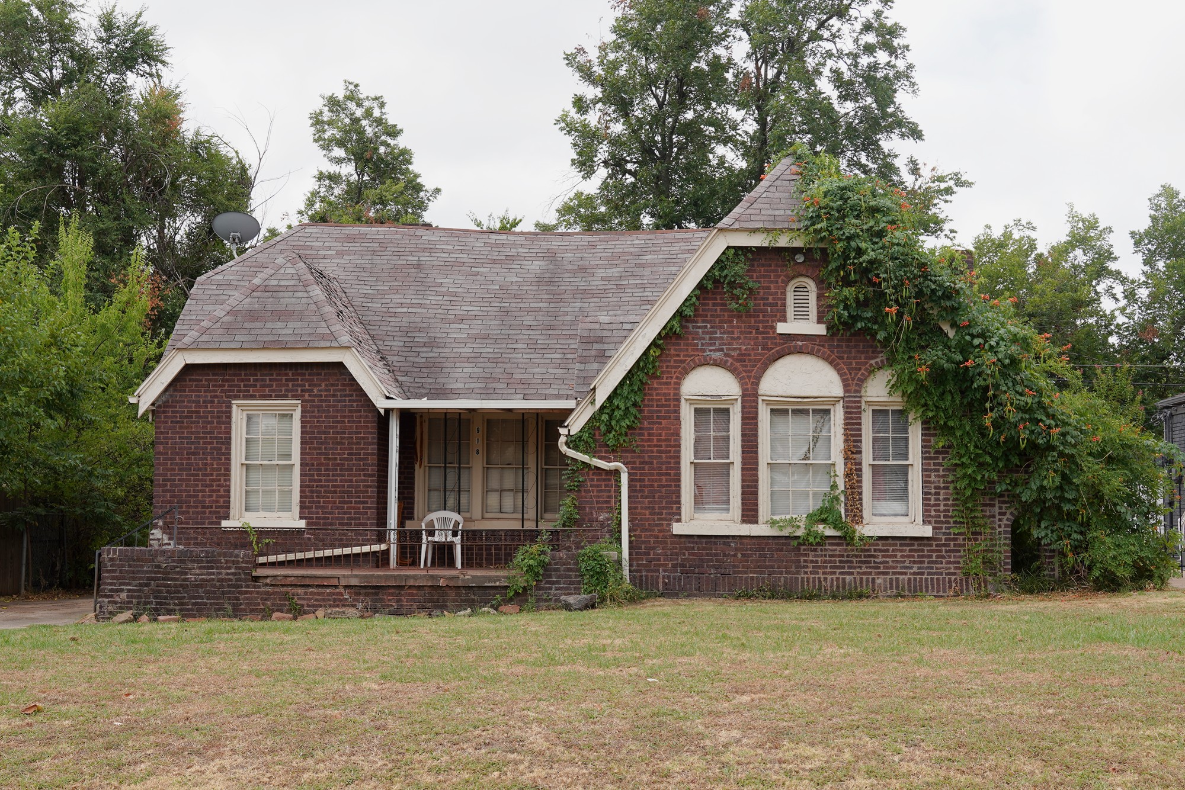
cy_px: 395
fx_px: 1053
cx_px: 592
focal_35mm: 32
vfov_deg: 41.1
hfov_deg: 58.7
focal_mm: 32
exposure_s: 1/100
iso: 100
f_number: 9
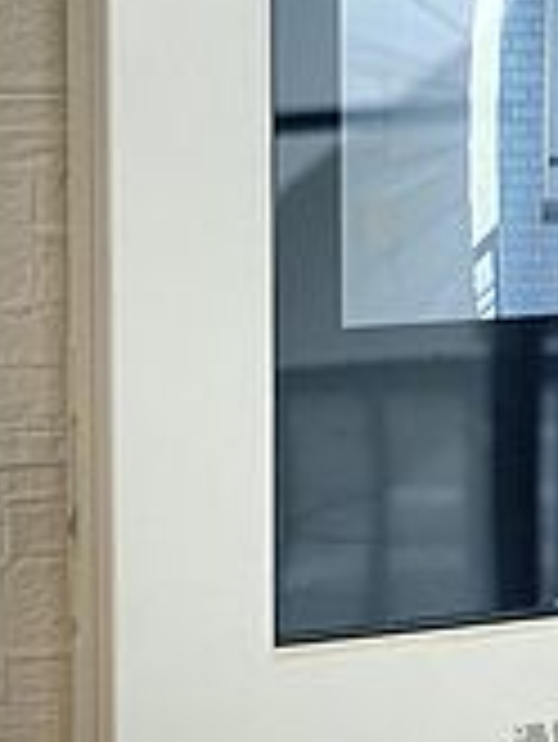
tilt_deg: -5.7
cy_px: 279
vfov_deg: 14.7
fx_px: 2876
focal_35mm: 134
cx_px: 560
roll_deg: -0.5
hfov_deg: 11.0
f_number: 2
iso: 160
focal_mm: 6
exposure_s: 1/50
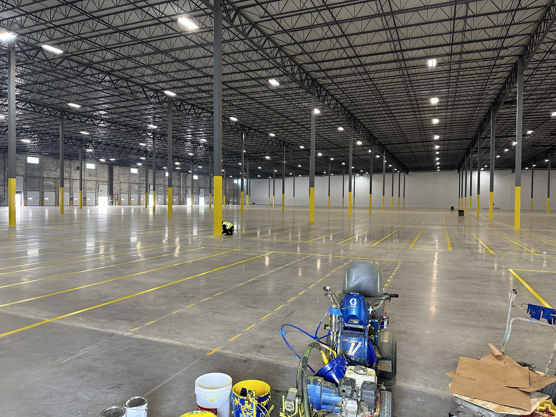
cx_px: 278
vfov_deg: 56.8
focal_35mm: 24
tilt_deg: -4.6
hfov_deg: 71.6
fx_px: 385
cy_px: 208
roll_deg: -1.4
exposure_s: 1/103
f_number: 1.78
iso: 250
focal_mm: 6.86
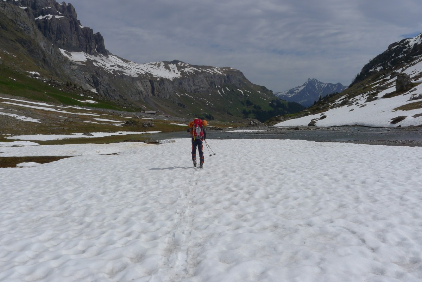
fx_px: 375
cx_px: 211
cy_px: 141
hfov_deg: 58.7
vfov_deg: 41.1
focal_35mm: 32
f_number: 7.1
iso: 80
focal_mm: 6.8
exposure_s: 1/1000
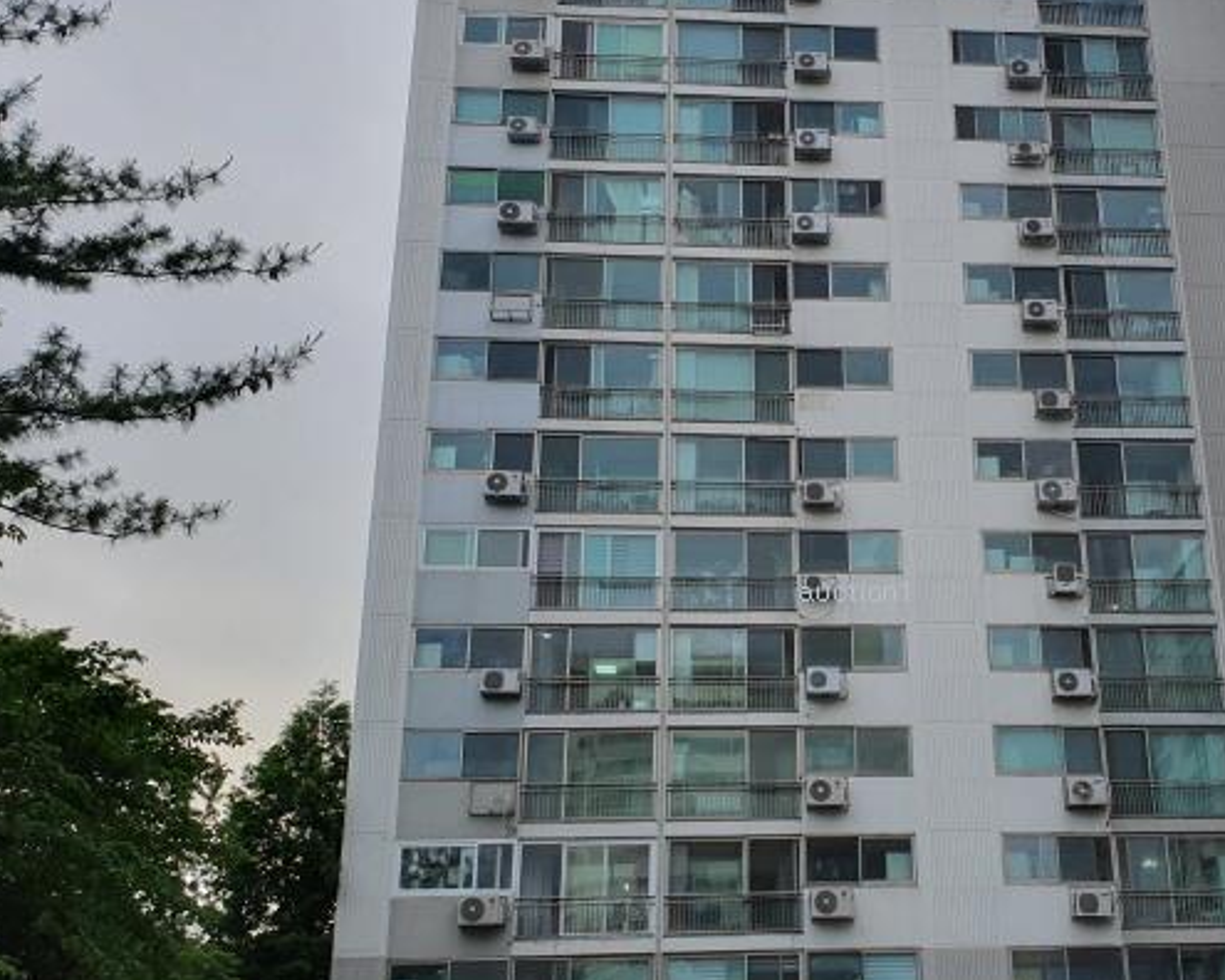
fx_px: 1486
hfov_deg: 43.9
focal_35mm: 41
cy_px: 609
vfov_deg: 36.3
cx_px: 854
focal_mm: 4.32
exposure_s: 1/469
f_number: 2.4
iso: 50
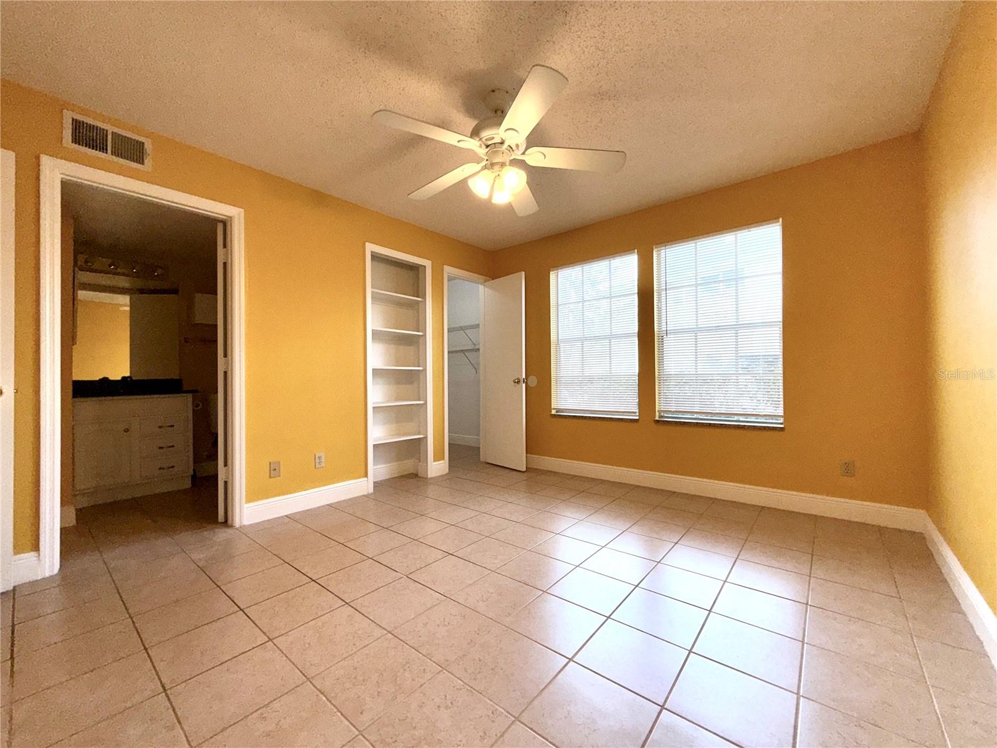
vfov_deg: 85.7
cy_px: 374
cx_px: 498
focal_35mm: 14
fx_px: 403
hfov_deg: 102.1
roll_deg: +0.8
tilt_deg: +0.6
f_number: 2.2
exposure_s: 1/122
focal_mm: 2.22
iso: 20
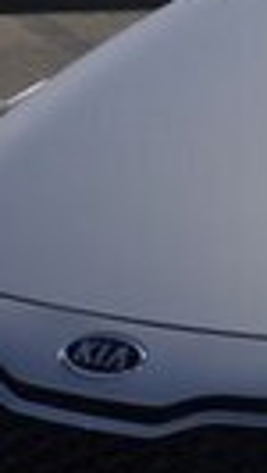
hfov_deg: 6.6
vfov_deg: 12.6
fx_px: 2148
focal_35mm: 171
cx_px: 748
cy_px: 160
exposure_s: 1/200
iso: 100
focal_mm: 22
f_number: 18
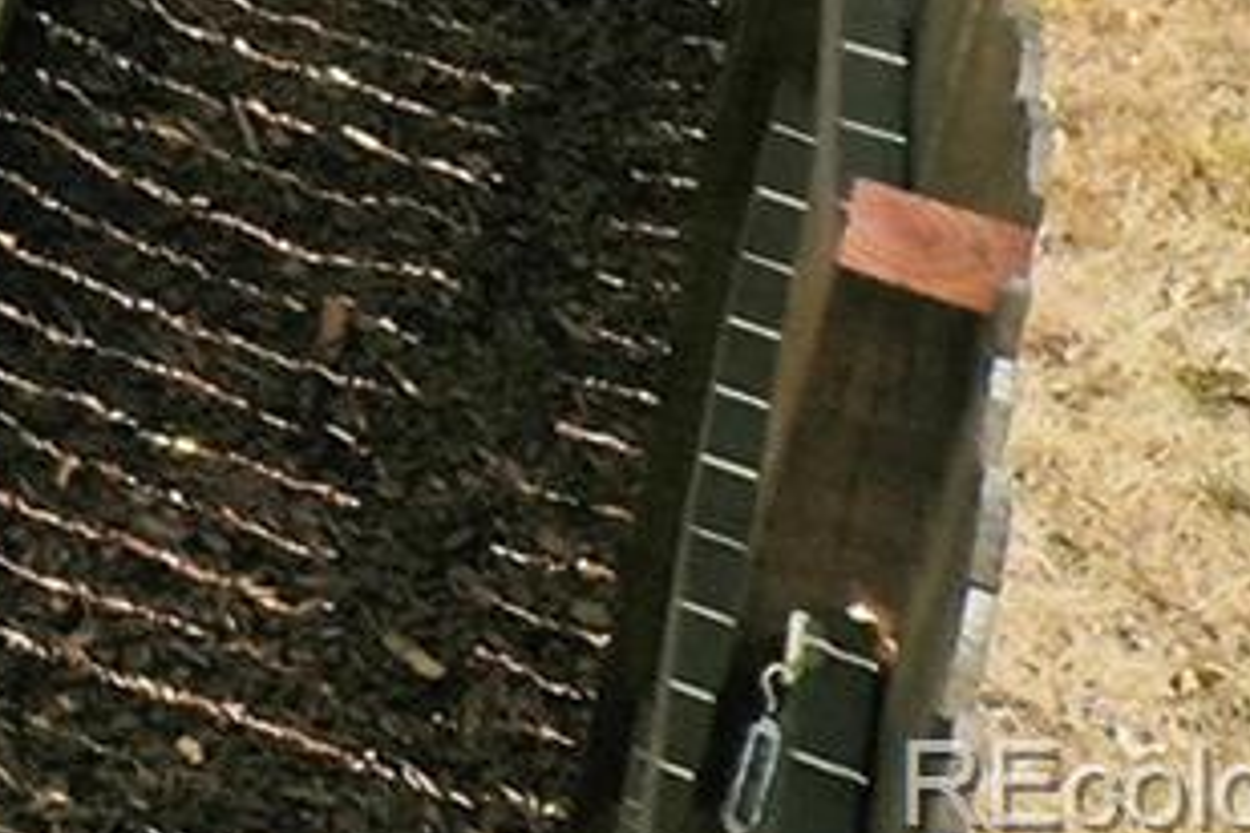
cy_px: -1286
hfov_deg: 11.7
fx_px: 5034
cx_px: -1679
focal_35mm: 145
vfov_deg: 8.5
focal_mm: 10.3
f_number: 7.1
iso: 100
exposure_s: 1/800
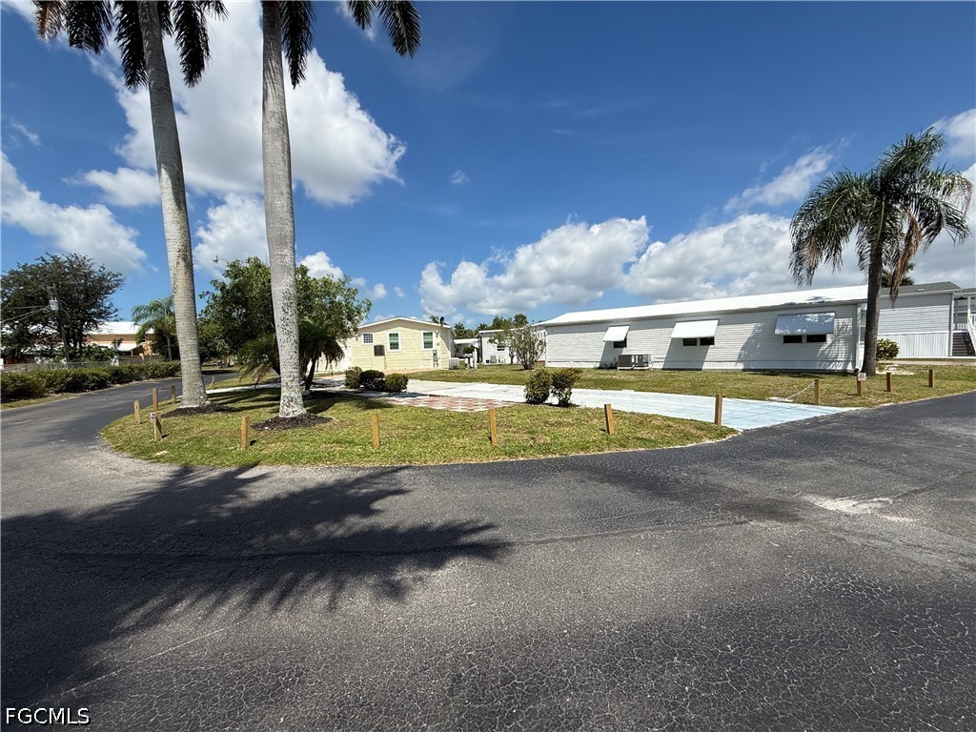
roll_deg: +1.4
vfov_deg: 85.7
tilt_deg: -1.9
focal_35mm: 14
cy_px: 366
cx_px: 488
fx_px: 395
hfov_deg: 102.1
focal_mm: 2.22
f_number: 2.2
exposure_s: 1/3891
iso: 50
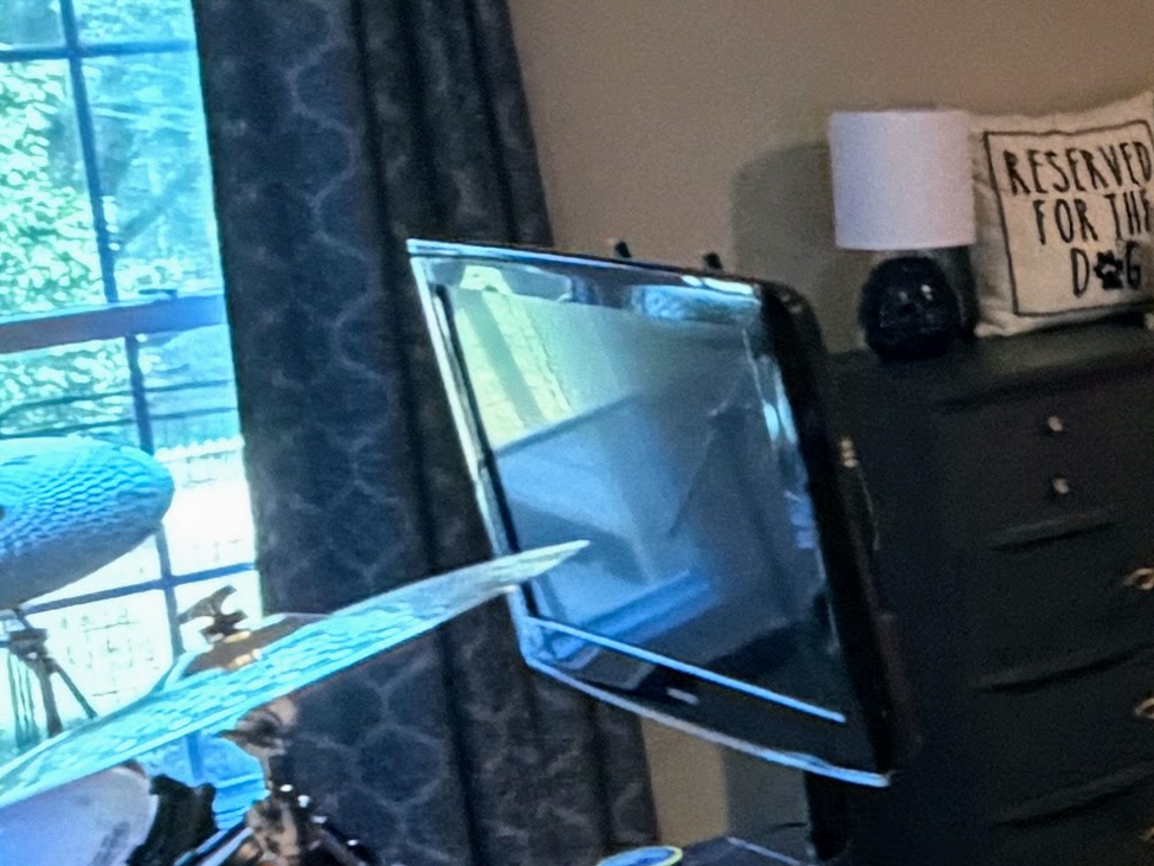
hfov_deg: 19.9
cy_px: 386
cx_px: 1835
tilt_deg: -11.3
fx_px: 2733
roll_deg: +2.1
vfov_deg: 18.0
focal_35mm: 82
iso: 800
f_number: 2.2
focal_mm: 2.22
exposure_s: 1/60
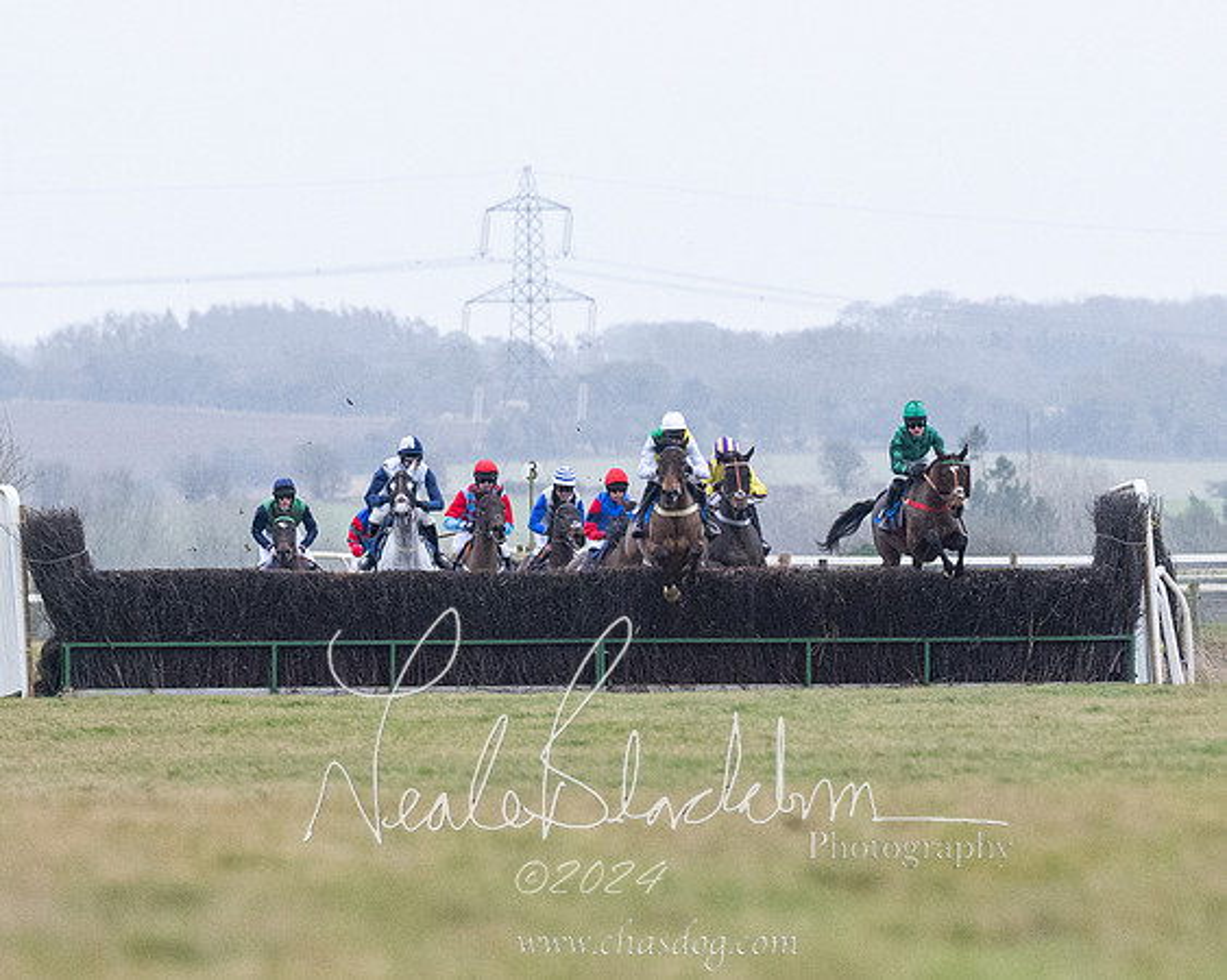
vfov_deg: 2.6
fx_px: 21843
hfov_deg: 3.2
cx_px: 819
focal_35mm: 602
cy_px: 778
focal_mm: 200
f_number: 4
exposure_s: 1/1000
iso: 1250
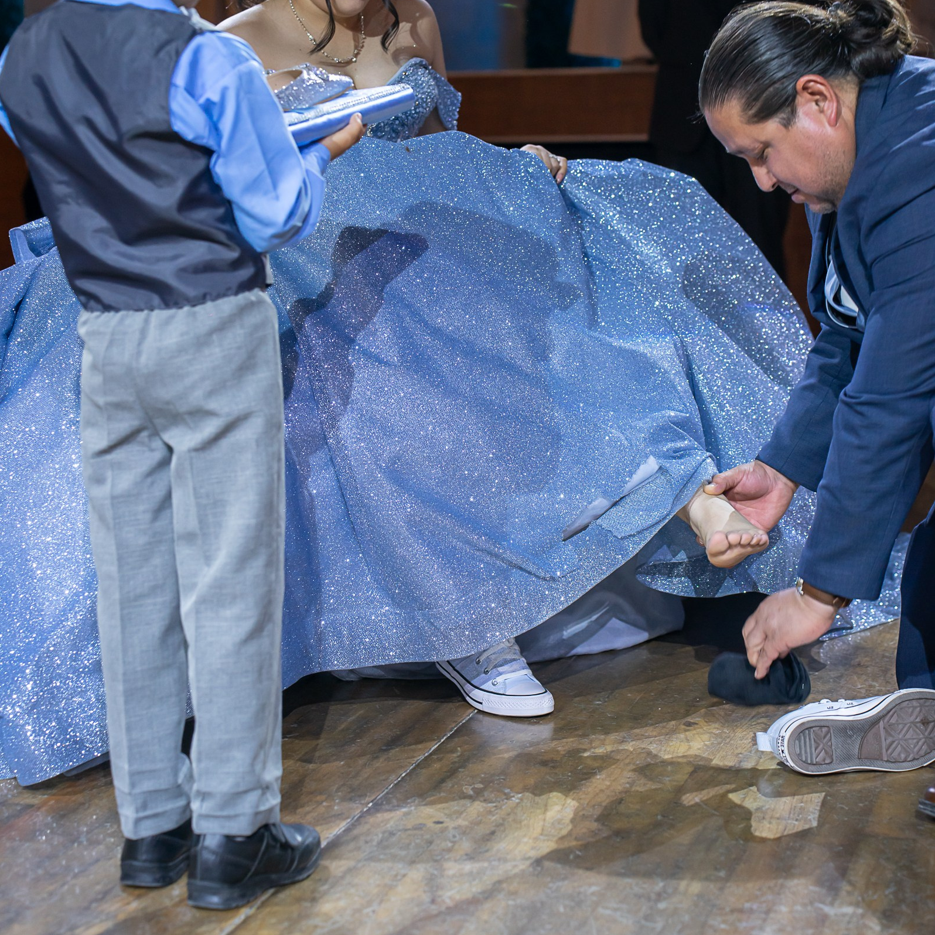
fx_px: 2384
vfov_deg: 22.1
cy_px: 312
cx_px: 467
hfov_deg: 22.2
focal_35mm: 78
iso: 1000
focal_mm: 61
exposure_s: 1/125
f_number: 3.5
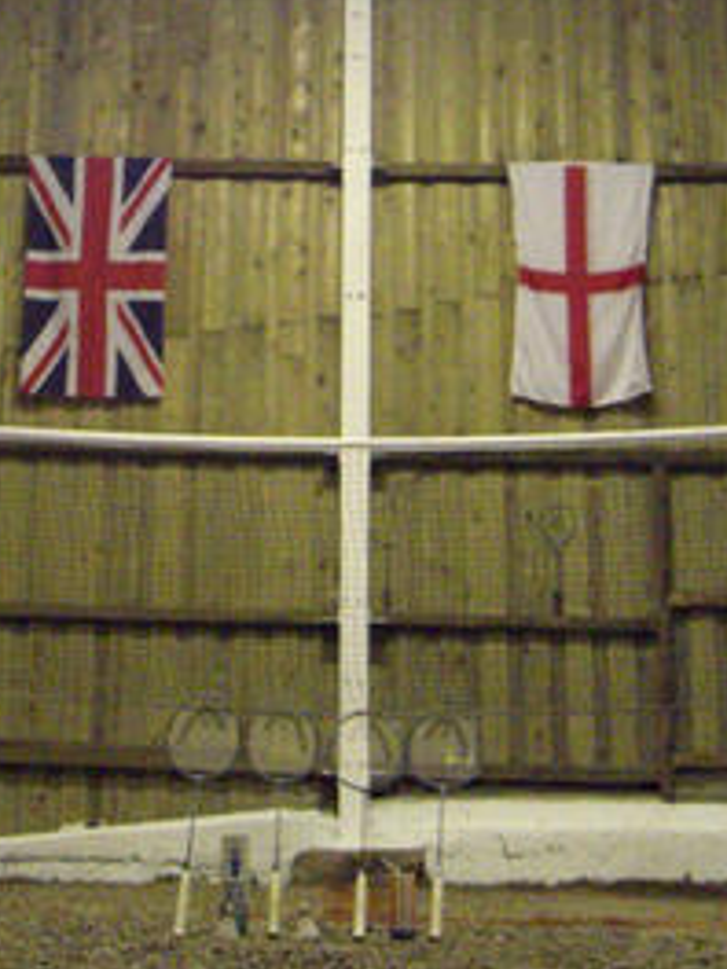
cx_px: 187
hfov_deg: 18.1
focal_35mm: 81
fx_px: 2268
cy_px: -44
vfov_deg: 23.0
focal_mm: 6.3
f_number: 3.1
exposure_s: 1/25
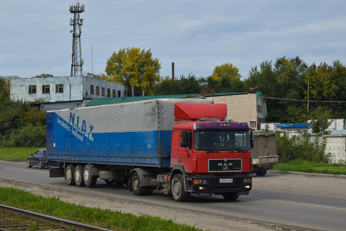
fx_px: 793
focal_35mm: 82
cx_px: 173
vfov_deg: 16.6
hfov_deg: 24.6
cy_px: 116
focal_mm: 55
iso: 200
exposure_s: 1/1000
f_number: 7.1
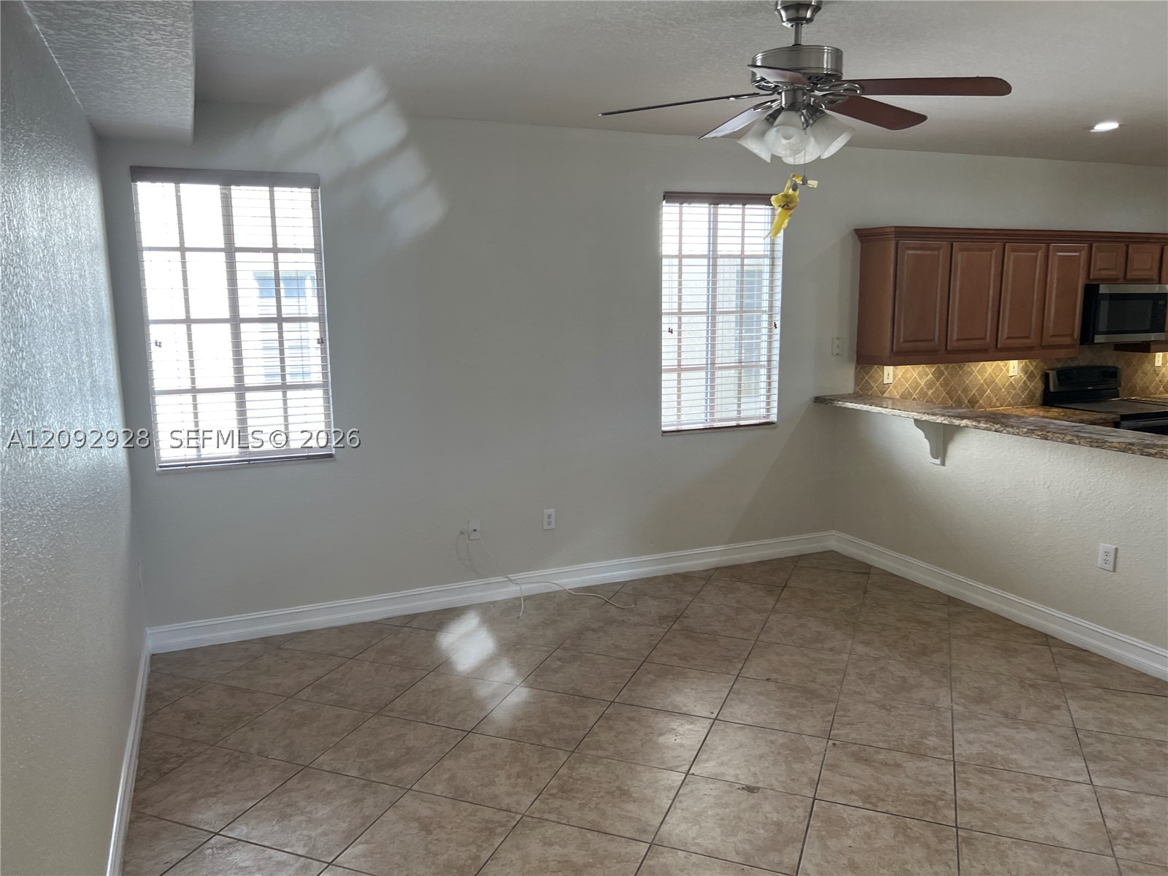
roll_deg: -1.4
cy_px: 438
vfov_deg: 53.1
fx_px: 877
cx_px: 584
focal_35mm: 26
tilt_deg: -5.6
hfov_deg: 67.3
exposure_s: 1/120
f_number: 1.5
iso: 64
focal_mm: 5.7
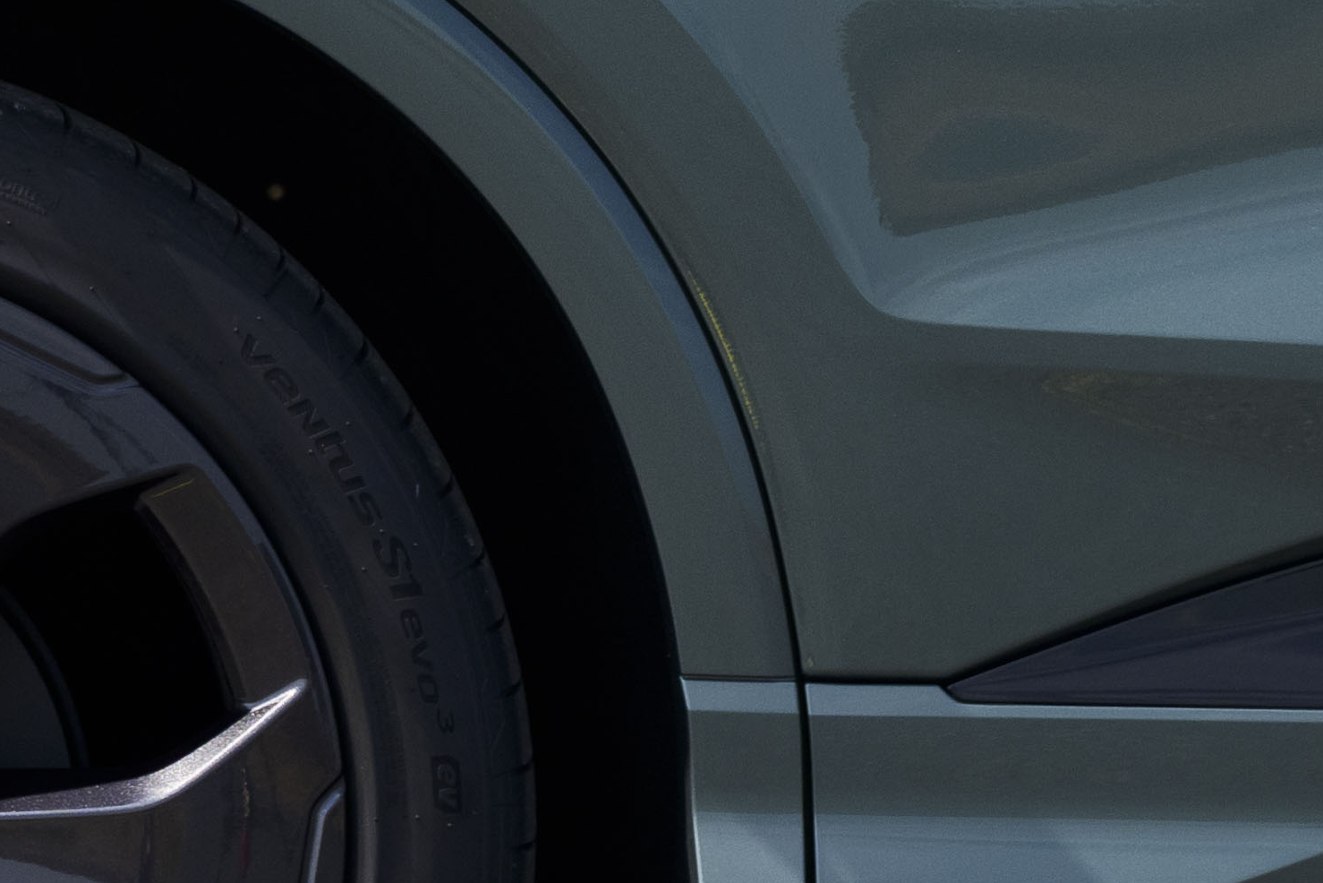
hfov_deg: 3.5
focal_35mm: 581
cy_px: -589
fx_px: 21355
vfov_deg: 2.4
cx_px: -632
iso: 100
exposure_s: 1/400
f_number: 4
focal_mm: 102
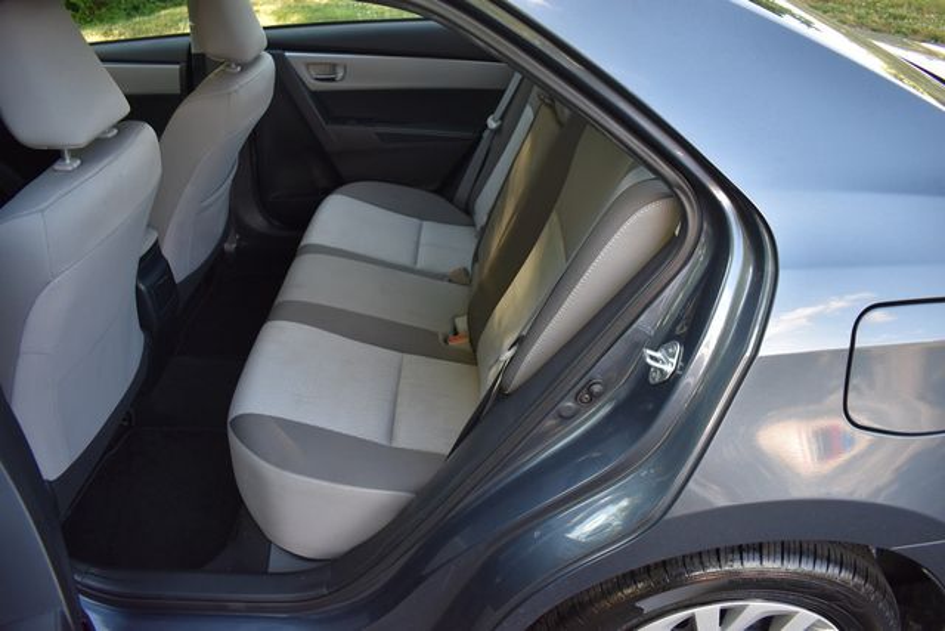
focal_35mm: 27
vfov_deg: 48.0
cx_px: 472
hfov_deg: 67.4
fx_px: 709
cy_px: 316
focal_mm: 18
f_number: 3.5
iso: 640
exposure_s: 1/250
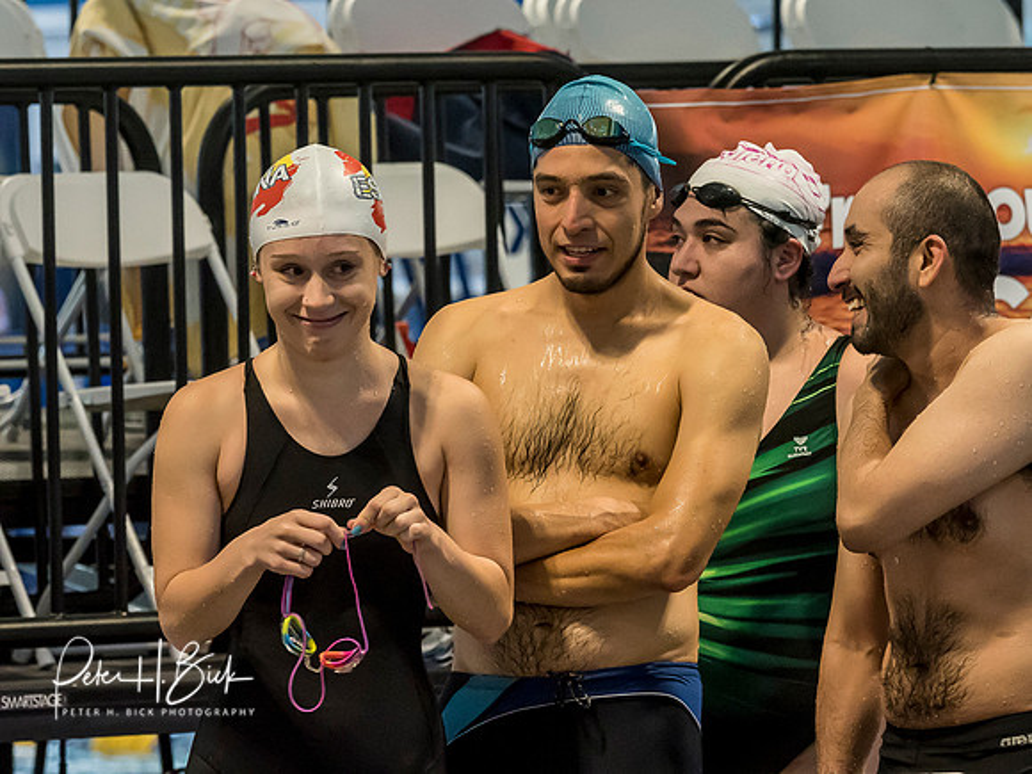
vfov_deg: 3.7
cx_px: 392
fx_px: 11850
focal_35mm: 397
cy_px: 261
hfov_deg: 5.0
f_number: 5
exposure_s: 1/250
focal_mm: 150
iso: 3200
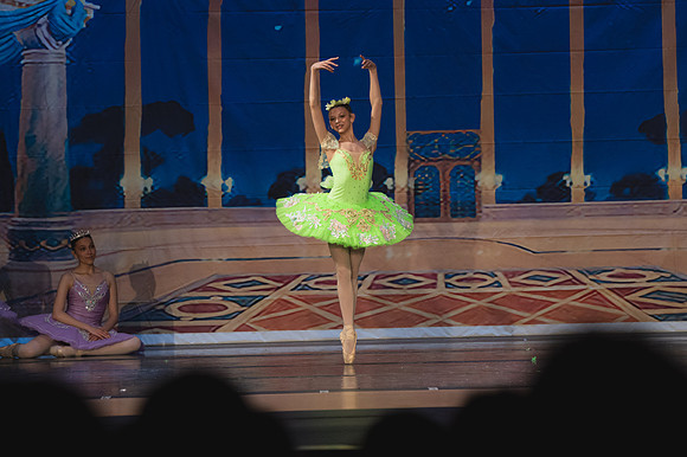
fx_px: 4425
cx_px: 344
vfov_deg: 5.9
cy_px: 228
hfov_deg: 8.9
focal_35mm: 232
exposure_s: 1/320
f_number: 4
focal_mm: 155
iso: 1600
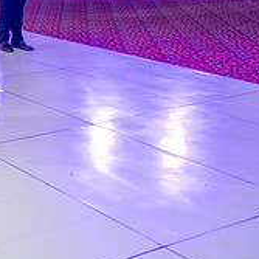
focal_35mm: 71
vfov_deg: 23.4
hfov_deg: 19.6
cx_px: -177
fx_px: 601
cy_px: 9
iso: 400
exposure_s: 1/100
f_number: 2.8
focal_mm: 24
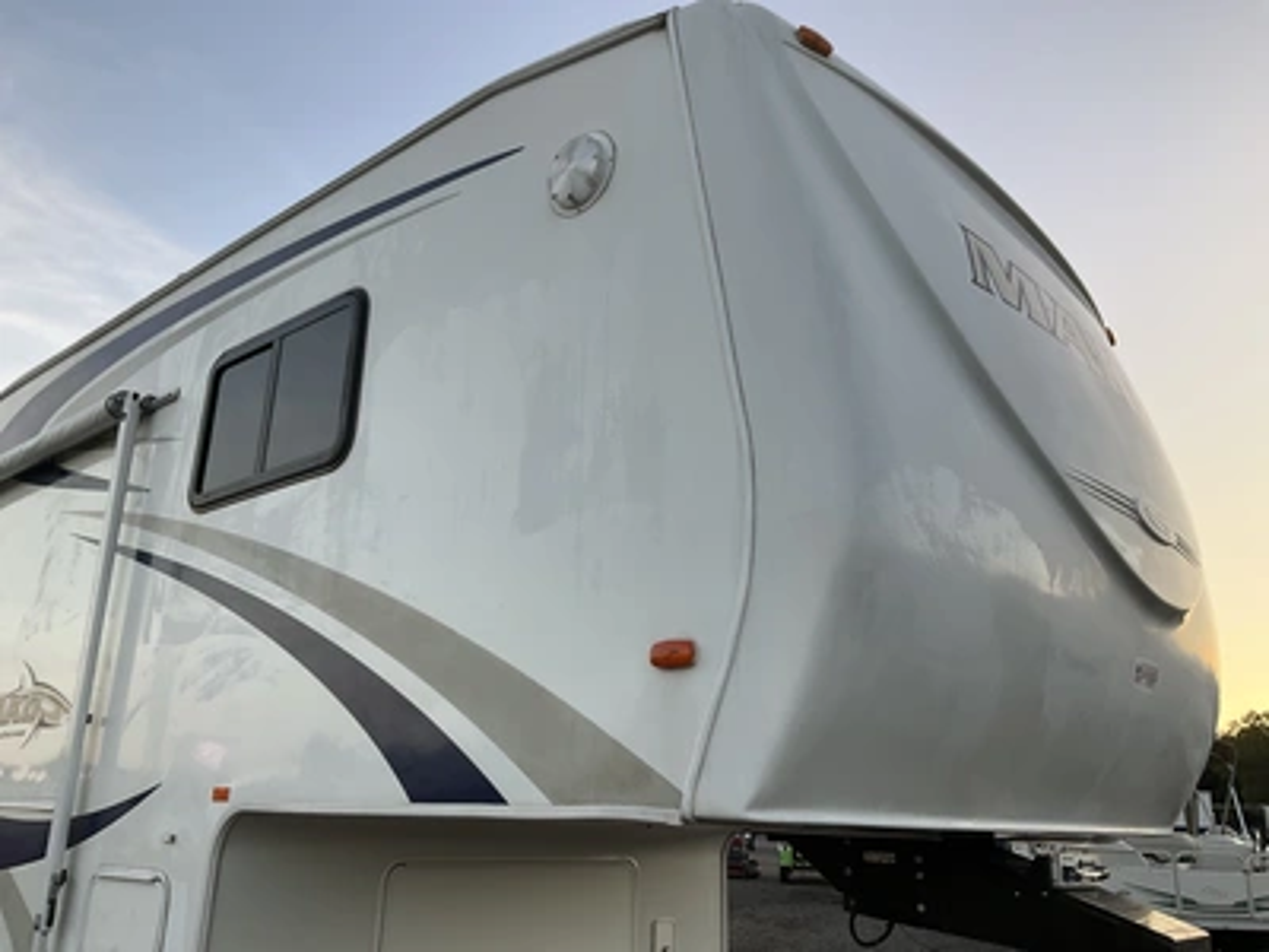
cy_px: 476
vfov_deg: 48.2
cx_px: 634
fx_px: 1063
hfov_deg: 61.7
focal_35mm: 29
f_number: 1.8
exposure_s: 1/193
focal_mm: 3
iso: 20
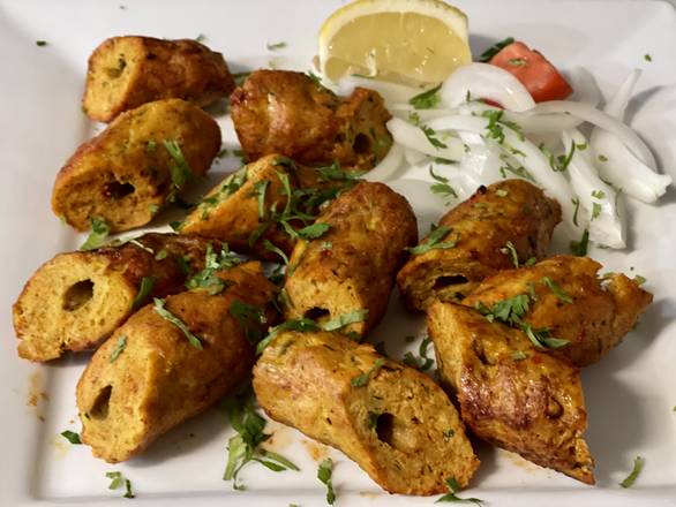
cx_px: 338
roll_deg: -2.1
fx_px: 1250
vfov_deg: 22.9
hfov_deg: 30.3
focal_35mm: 64
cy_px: 254
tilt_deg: -44.5
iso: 500
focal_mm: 7.5
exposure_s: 1/15
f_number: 2.2
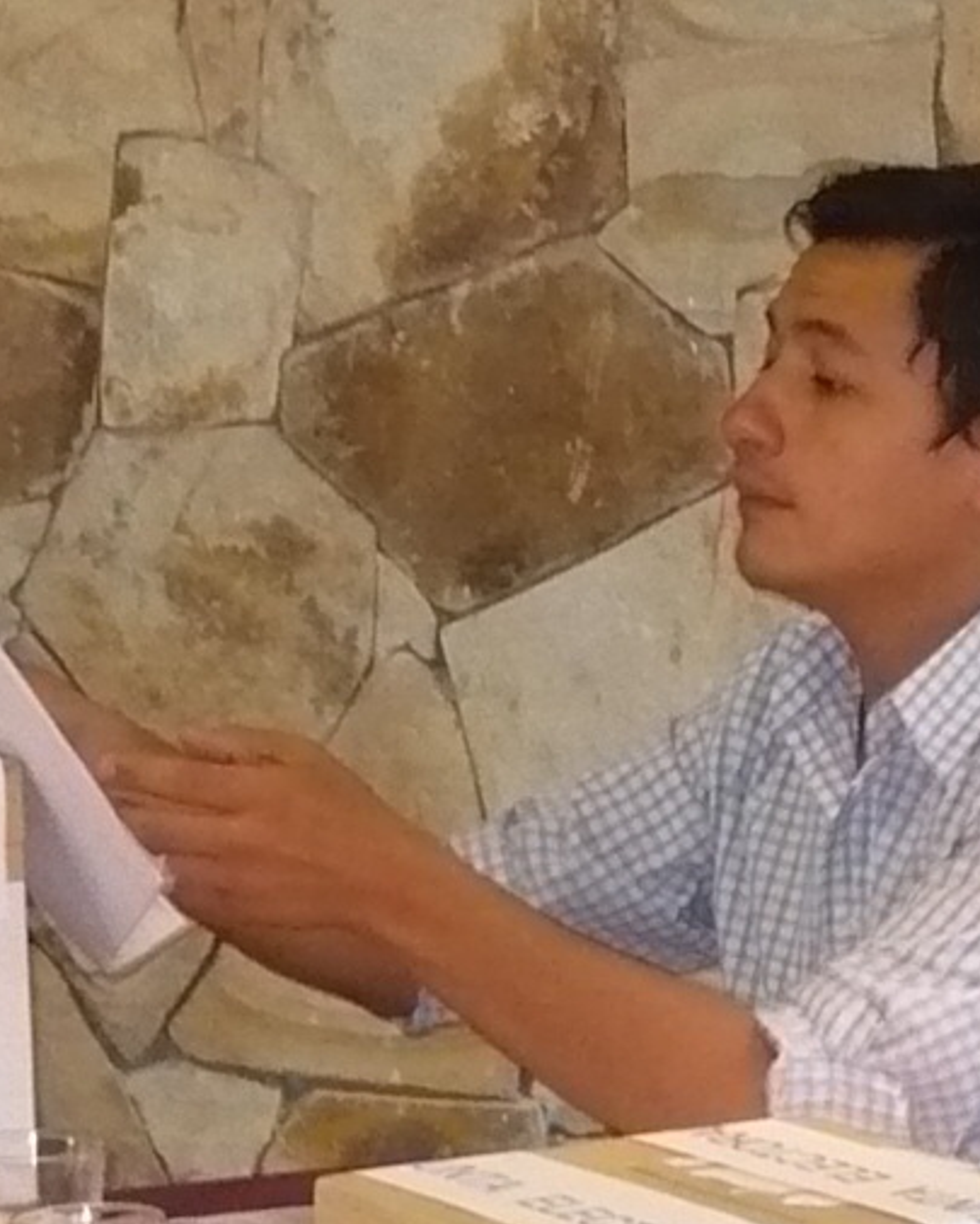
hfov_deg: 9.1
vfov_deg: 11.3
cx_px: 861
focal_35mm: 170
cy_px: 1118
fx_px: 6162
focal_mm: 5.8
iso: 200
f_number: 2.8
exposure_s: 1/30
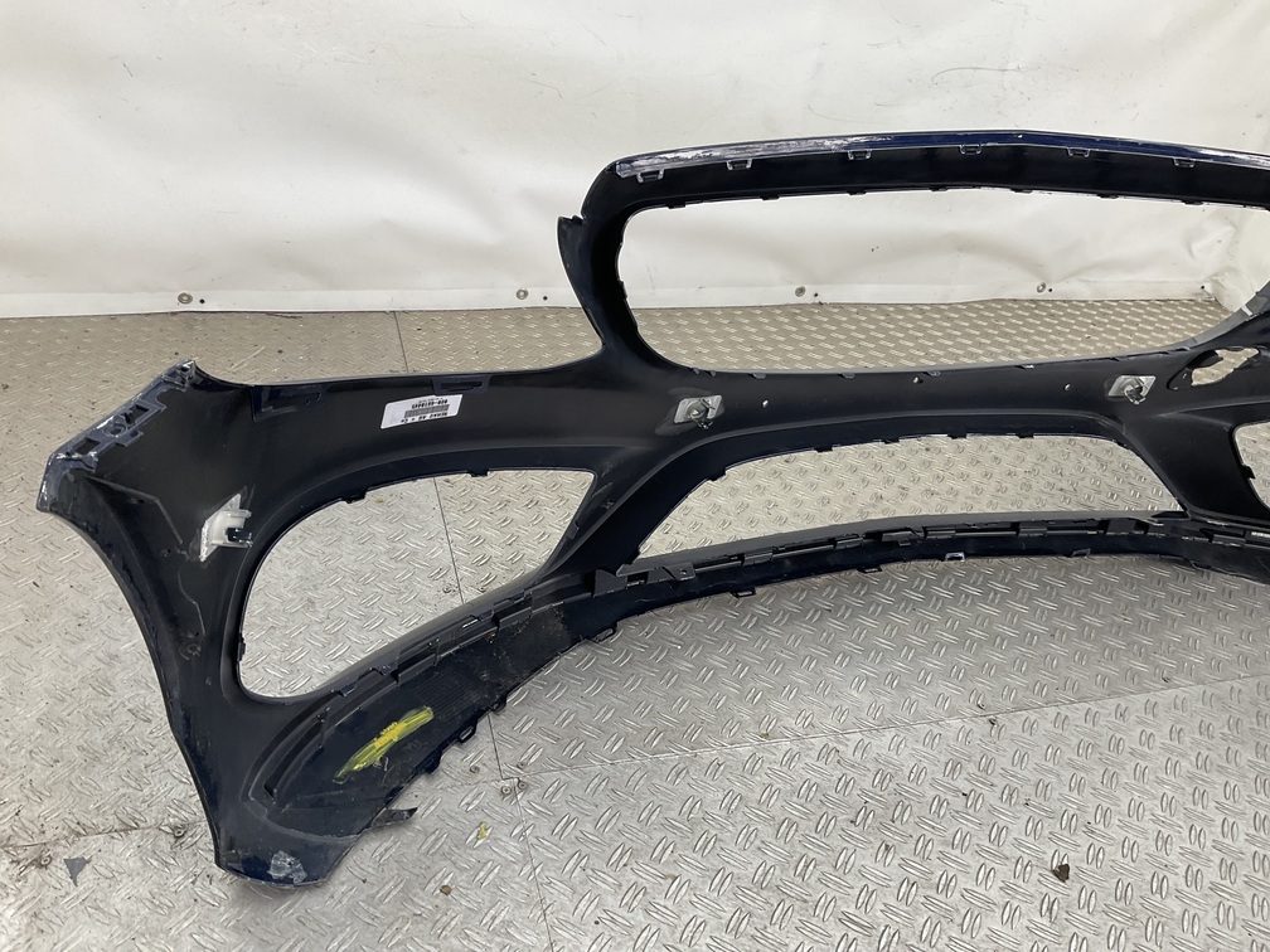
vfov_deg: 48.2
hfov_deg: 61.7
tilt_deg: -30.5
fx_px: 1064
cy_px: 476
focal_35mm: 29
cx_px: 635
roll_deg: -9.9
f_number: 1.8
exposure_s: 1/120
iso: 32
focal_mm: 3
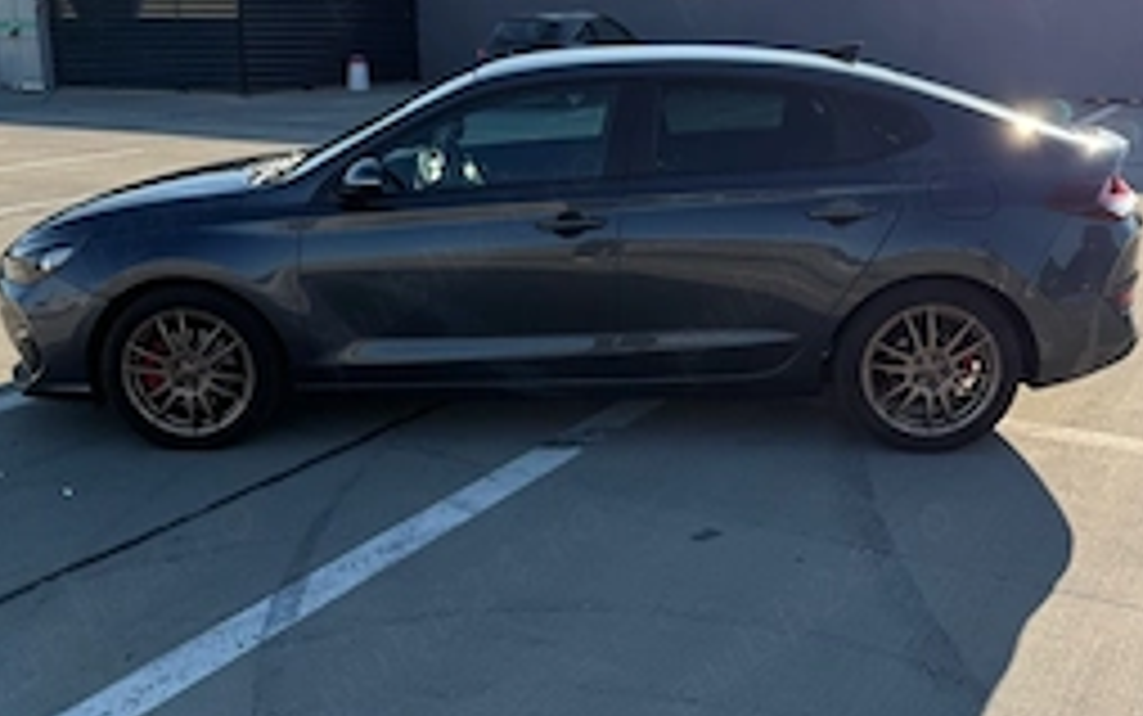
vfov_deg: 32.0
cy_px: 311
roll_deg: +0.6
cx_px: 549
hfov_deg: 49.2
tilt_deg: -12.0
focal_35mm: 40
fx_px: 1247
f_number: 1.78
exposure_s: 1/4673
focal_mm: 6.76
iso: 100
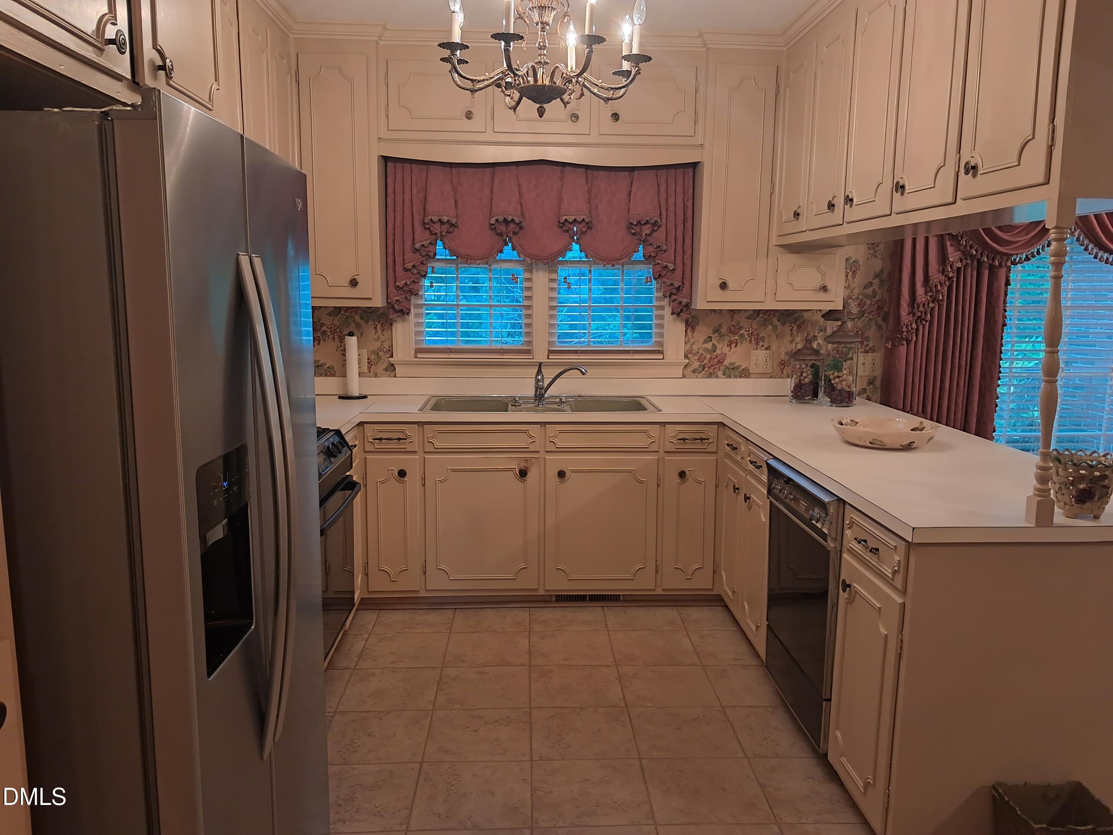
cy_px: 418
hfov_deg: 65.3
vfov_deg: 51.4
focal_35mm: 27
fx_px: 868
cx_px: 556
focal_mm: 4
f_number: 1.8
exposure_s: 1/30
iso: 400
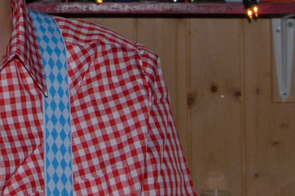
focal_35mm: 180
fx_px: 1474
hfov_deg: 11.2
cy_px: -71
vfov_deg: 7.5
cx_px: -43
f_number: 10
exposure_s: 1/125
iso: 500
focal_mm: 36
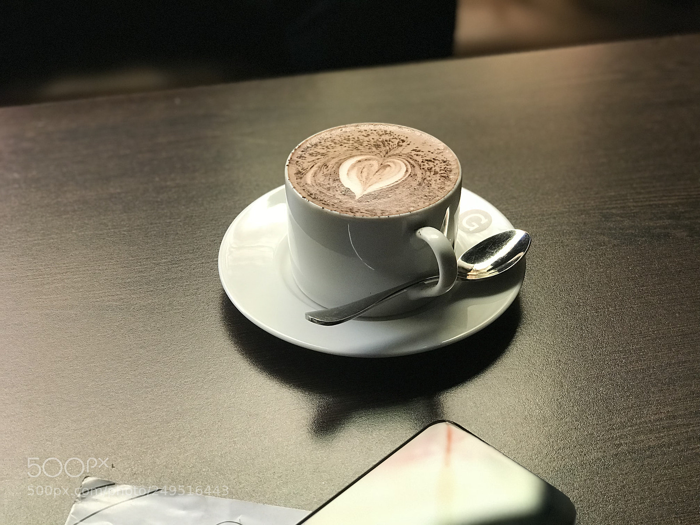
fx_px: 1153
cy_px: 262
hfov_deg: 33.8
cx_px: 350
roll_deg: +0.9
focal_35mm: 57
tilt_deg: -36.1
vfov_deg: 25.7
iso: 160
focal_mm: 6.6
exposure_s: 1/50
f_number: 2.8
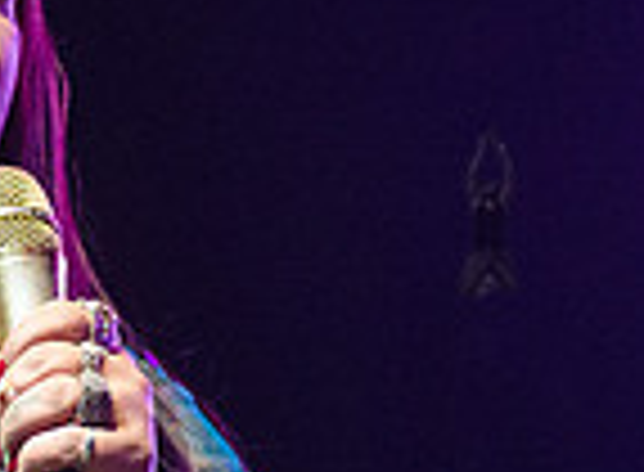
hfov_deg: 3.9
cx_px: -170
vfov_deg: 2.9
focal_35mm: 506
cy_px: 277
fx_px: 9343
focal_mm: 100
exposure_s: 1/400
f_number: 4
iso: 2500
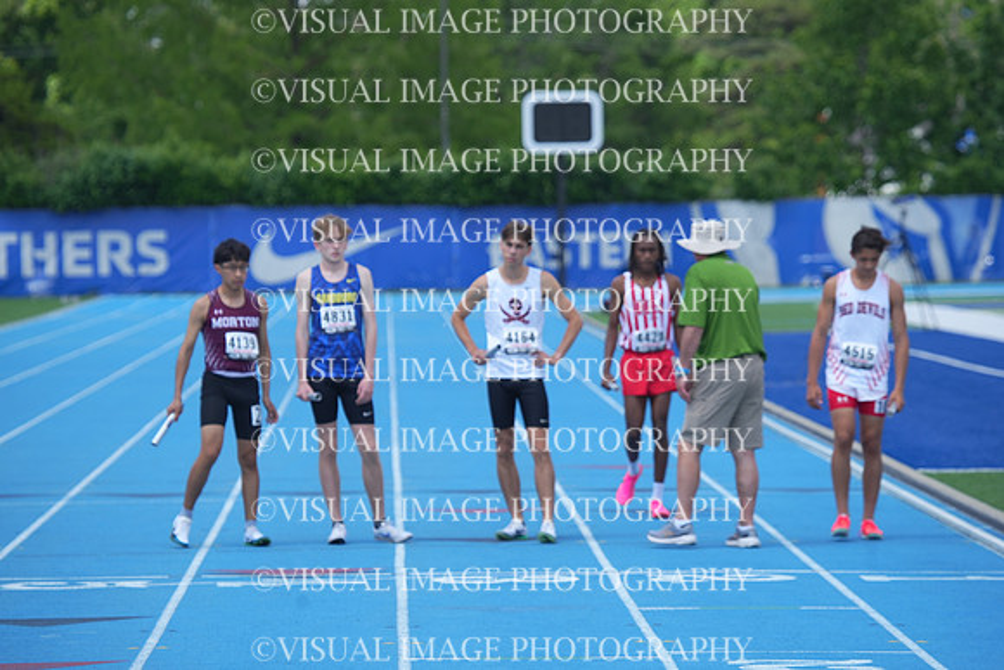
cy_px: 335
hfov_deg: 8.8
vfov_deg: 5.9
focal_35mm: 235
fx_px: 6555
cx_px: 502
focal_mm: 235
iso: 320
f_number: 5.6
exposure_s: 1/1000
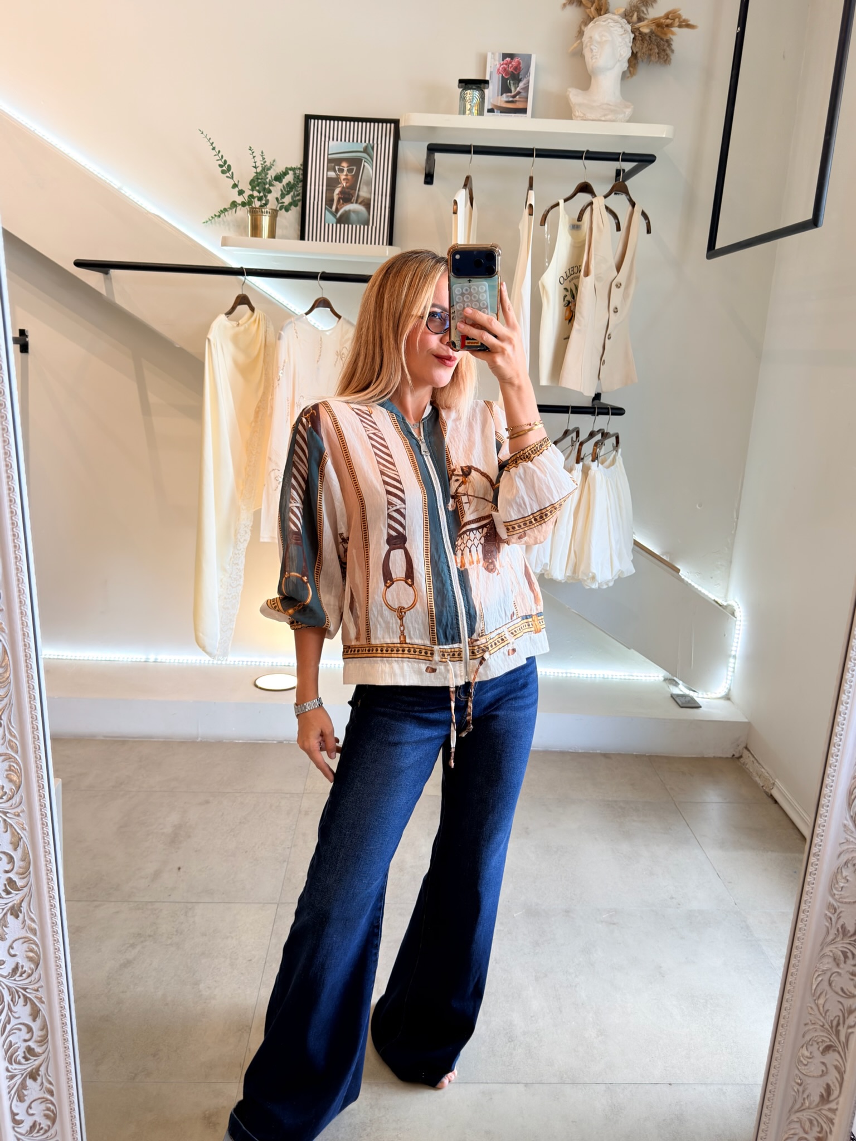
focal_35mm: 28
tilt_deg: -22.9
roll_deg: -3.0
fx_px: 923
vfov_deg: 63.4
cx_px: 428
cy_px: 570
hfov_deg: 49.7
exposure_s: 1/120
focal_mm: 6.76
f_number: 1.78
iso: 80
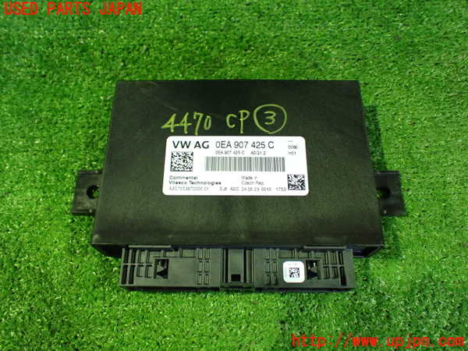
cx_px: 234
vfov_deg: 46.8
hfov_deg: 60.0
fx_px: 406
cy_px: 176
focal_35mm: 30
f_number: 2.3
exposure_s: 1/30
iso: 1000
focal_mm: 5.4
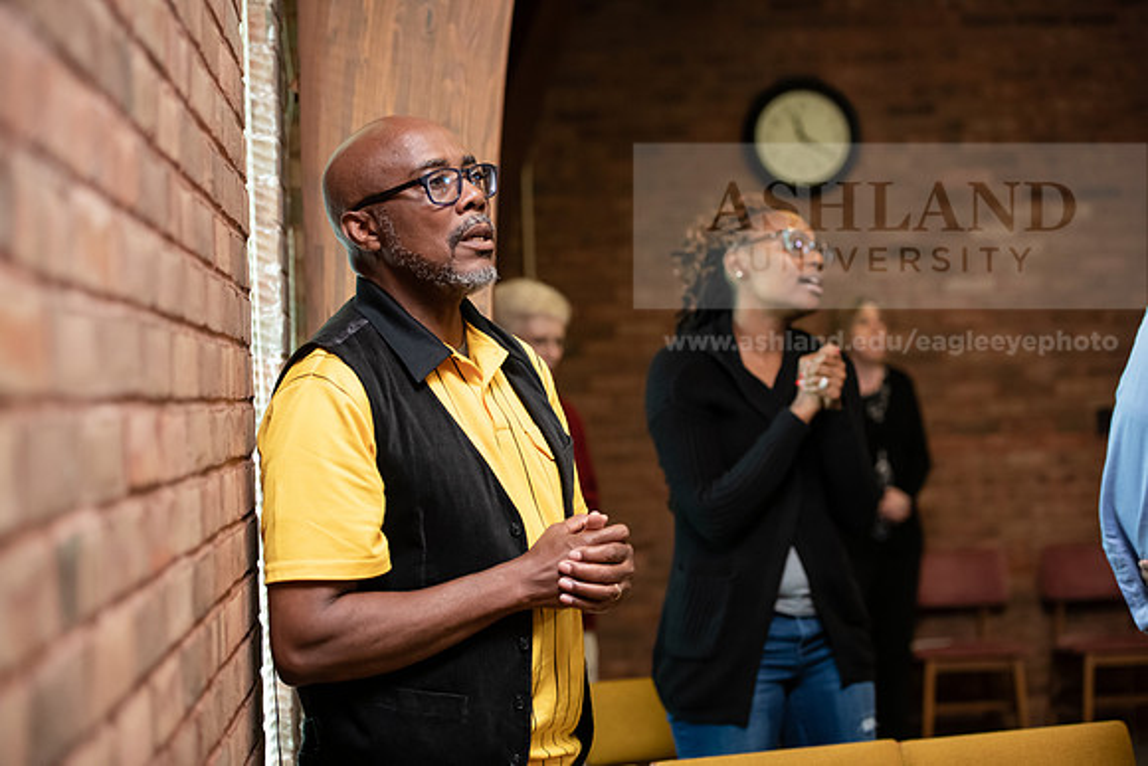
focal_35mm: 70
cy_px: 383
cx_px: 574
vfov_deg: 19.5
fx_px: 2233
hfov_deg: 28.8
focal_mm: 70
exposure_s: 1/125
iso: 1600
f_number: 2.8
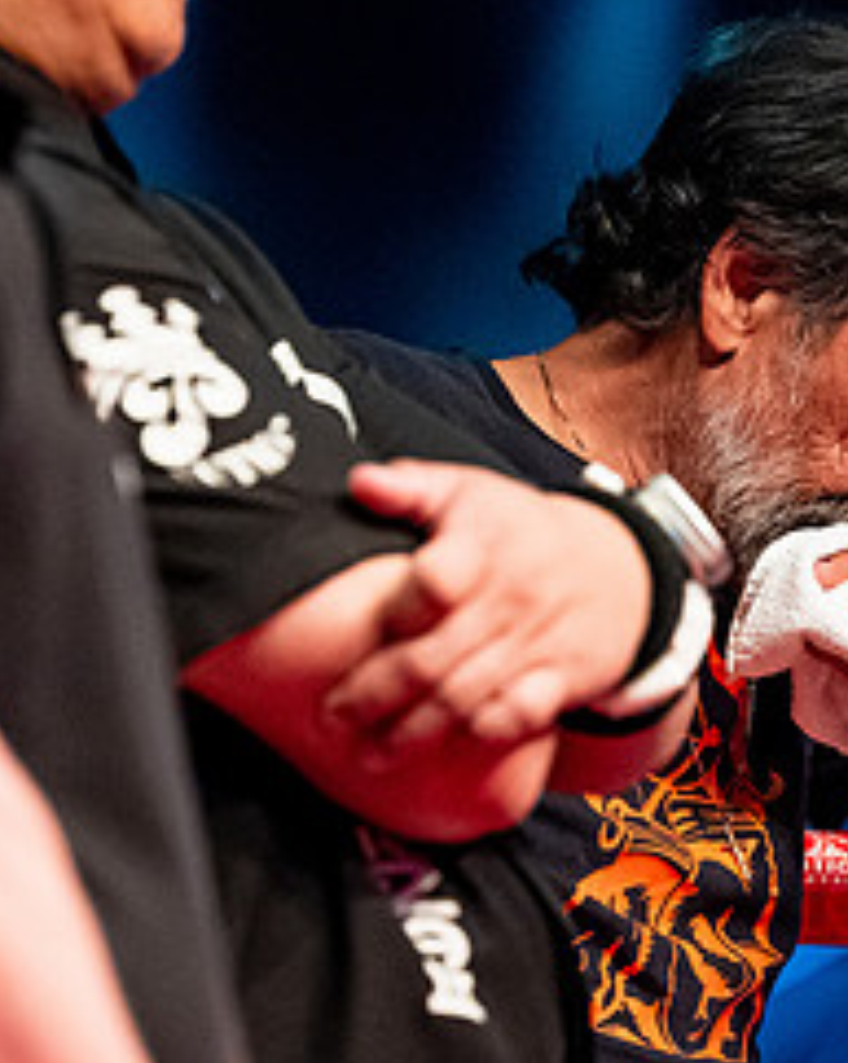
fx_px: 13610
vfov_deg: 4.5
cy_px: 855
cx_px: 822
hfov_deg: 3.6
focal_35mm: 433
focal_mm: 150
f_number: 2.8
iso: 4000
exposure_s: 1/1000
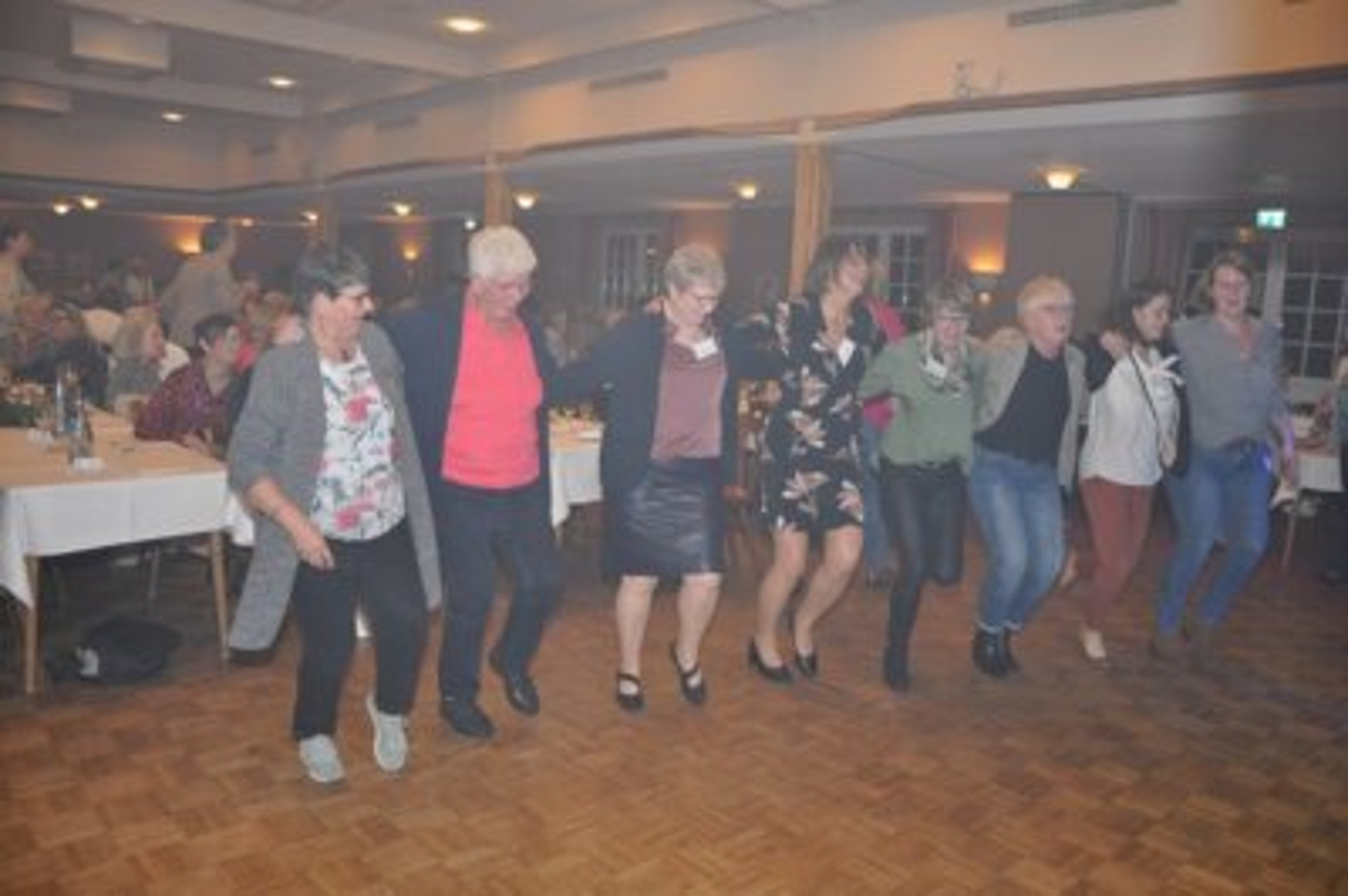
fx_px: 1010
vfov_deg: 47.9
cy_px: 448
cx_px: 674
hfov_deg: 67.4
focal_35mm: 27
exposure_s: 1/60
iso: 800
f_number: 4
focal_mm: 18
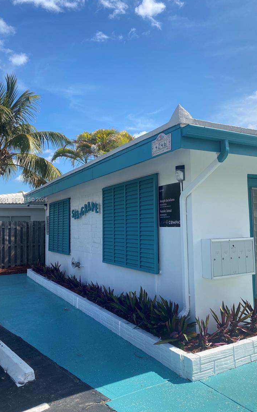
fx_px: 325
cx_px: 143
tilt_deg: +4.7
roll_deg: -0.8
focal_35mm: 29
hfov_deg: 43.1
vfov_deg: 64.6
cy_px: 200
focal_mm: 4.25
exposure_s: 1/2817
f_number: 1.8
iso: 32
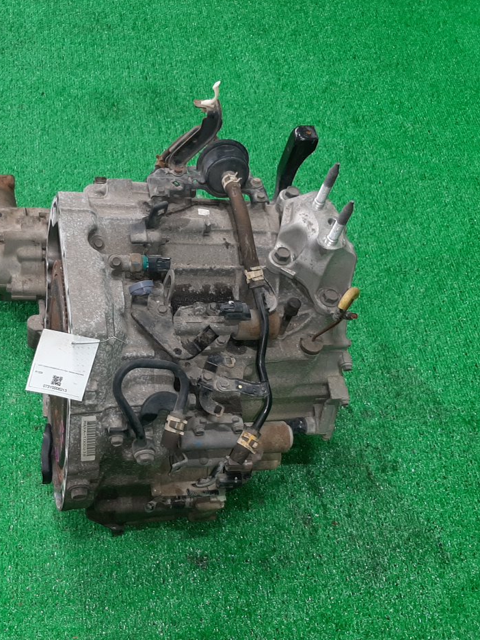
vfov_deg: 46.8
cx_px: 165
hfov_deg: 35.7
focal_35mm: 40
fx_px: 740
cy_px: 342
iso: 79
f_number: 1.7
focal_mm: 3.93
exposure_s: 1/50
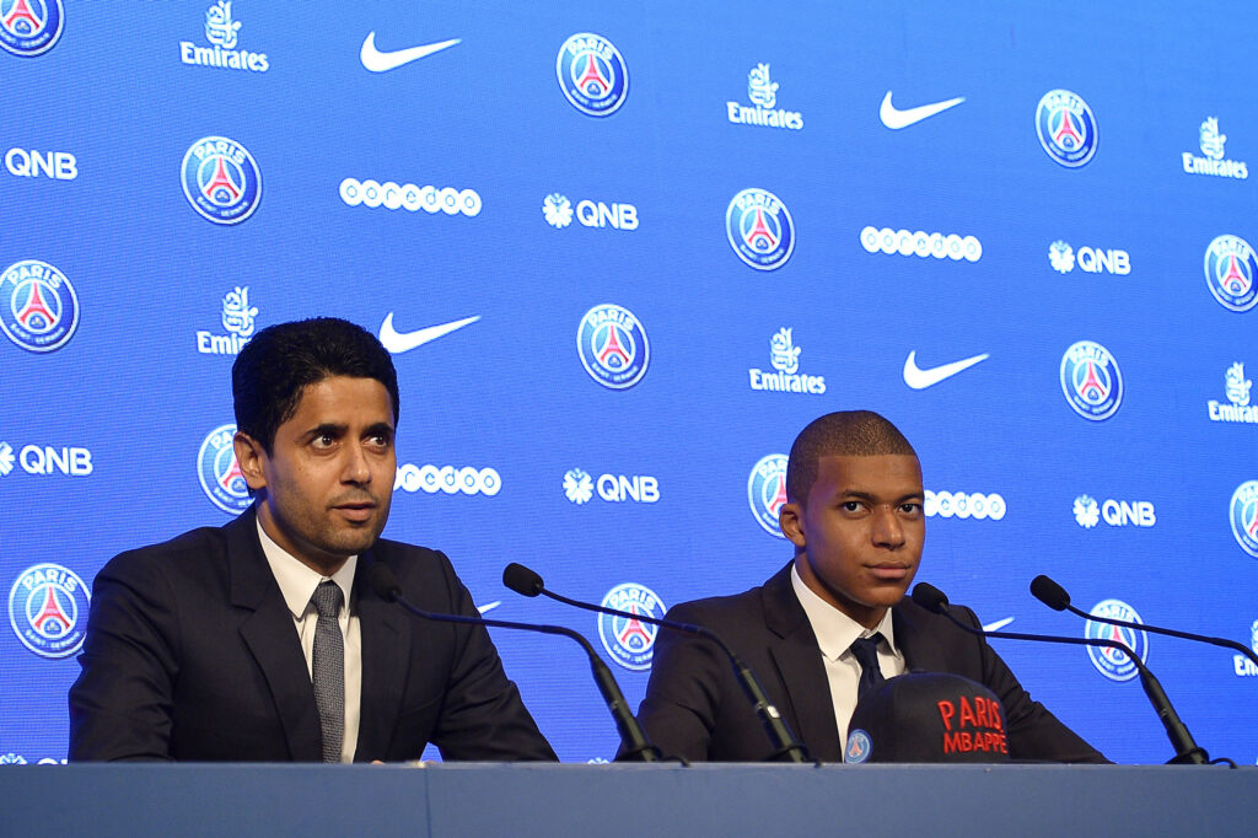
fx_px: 2445
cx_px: 629
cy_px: 419
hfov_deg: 28.9
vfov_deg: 19.4
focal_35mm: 70
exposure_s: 1/250
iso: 1000
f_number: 3.2
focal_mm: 70
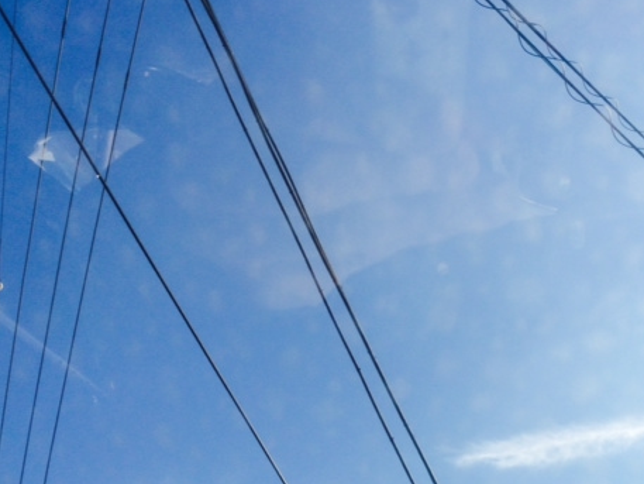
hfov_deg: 44.8
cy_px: 238
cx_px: 327
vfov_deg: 34.4
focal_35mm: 42
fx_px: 782
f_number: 2.2
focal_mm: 4.12
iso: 32
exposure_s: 1/291
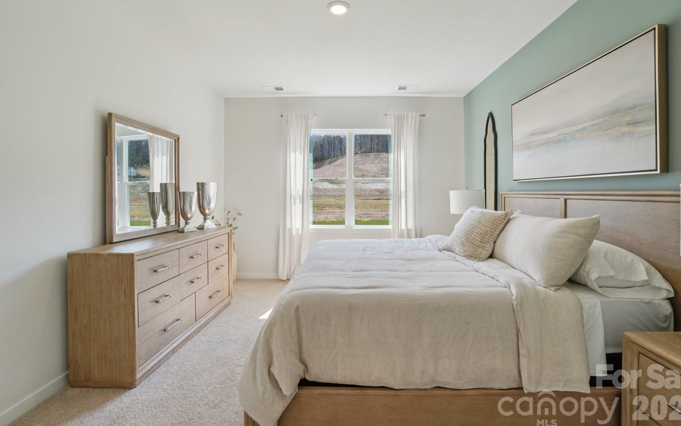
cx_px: 351
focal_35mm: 16
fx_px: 297
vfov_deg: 71.1
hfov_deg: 97.8
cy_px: 195
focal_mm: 10
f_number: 8
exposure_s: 1/40
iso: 100
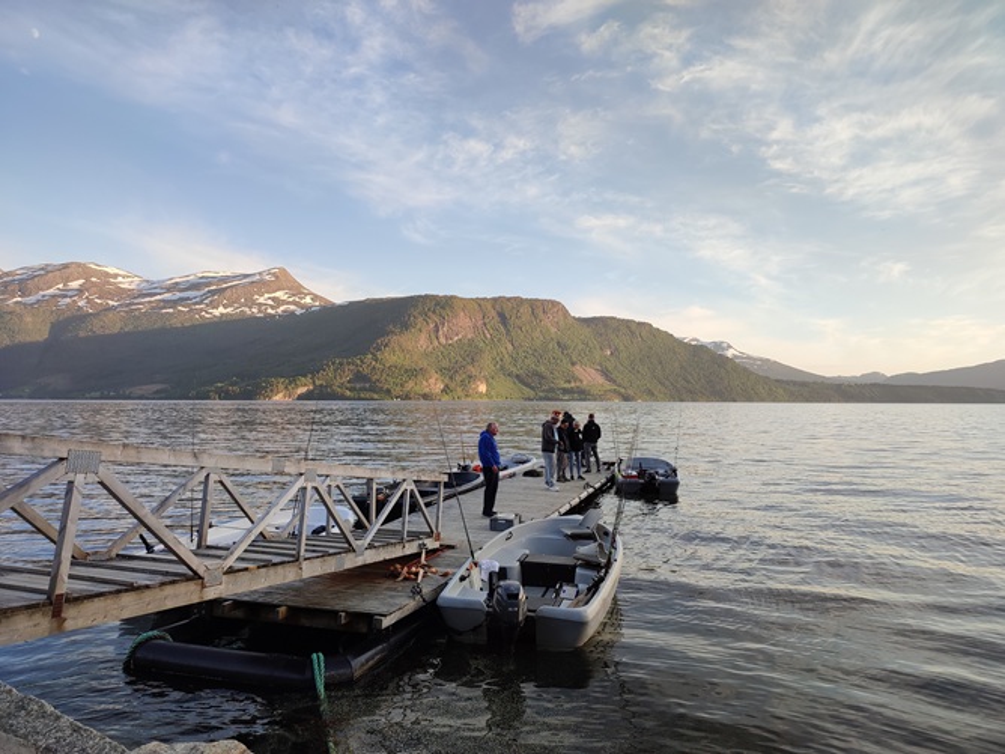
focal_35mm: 25
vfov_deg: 54.9
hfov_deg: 69.4
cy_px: 377
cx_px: 502
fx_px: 726
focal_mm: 6.04
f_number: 1.9
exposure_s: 1/242
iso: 50
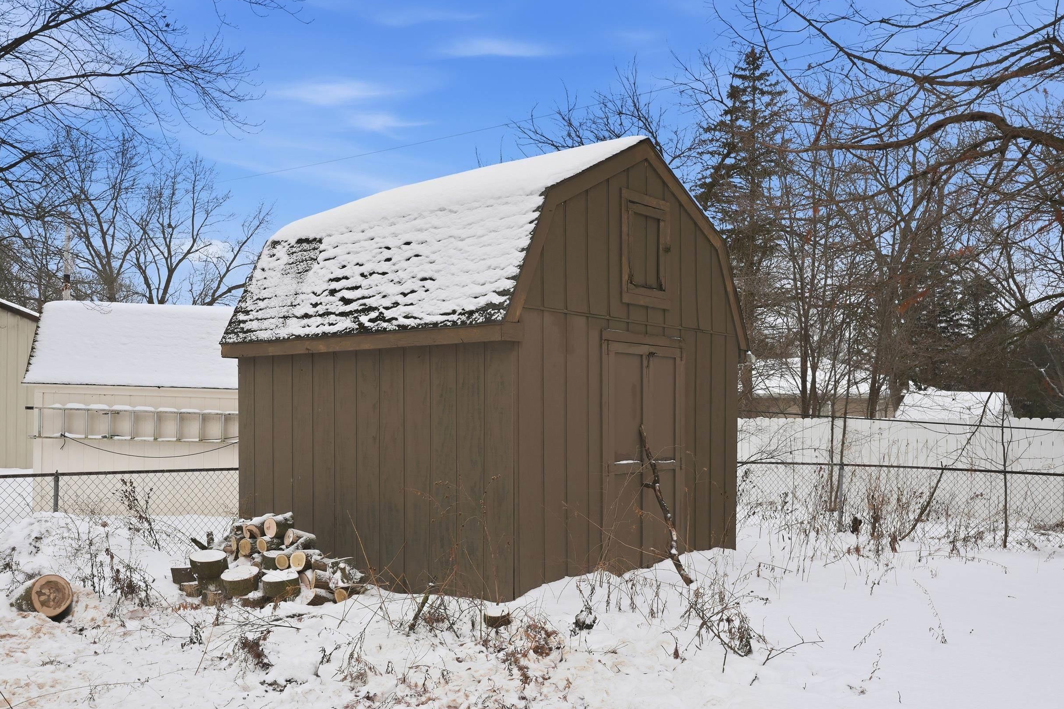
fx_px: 916
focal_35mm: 31
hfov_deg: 60.3
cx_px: 527
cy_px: 362
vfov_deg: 42.3
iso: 100
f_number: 4
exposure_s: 1/500
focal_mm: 20
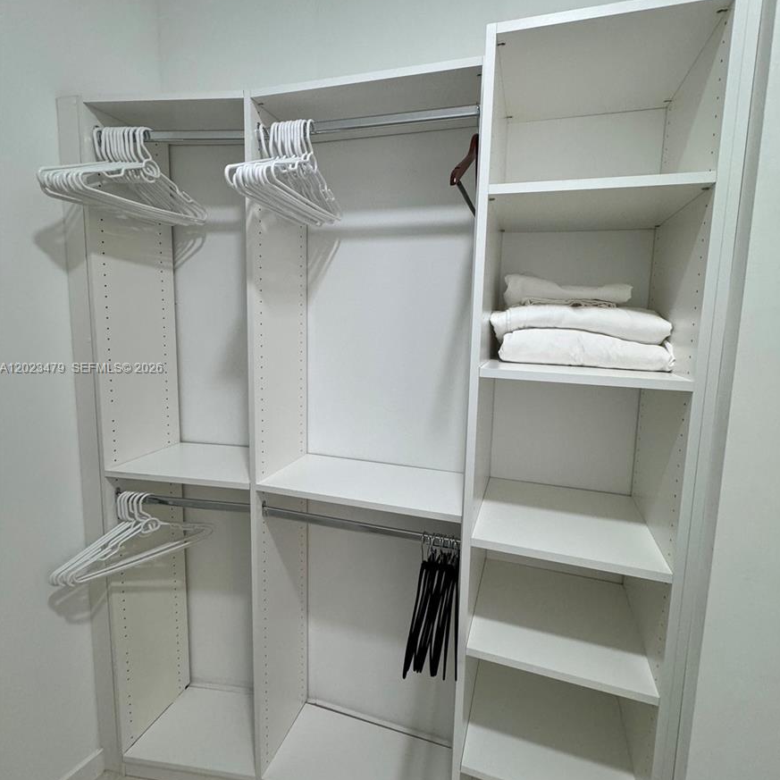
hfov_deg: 84.0
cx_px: 399
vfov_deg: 83.9
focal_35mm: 17
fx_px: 433
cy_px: 369
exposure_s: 1/120
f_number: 2.2
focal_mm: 2.22
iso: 250
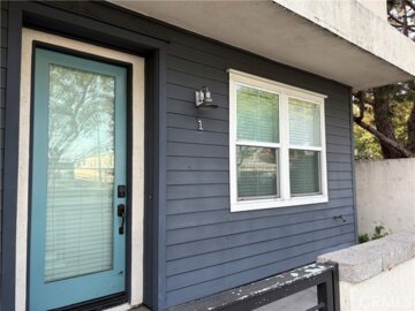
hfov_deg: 67.3
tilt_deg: +4.2
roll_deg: +0.7
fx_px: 312
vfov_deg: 53.1
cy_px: 156
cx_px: 208
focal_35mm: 26
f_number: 1.6
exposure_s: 1/282
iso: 40
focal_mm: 5.96
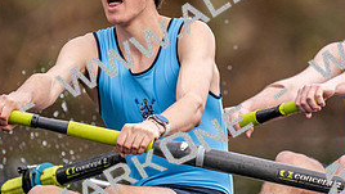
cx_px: 215
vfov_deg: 0.9
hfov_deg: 1.6
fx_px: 12446
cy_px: 101
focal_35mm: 1360
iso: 1600
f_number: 4
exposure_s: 1/2500
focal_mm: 600
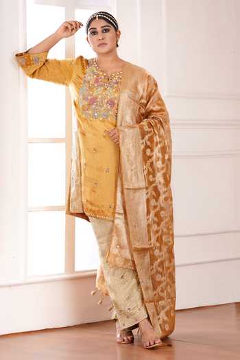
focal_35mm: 105
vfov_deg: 19.5
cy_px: 180
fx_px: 1050
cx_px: 120
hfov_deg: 13.0
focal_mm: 105
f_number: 10
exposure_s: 1/125
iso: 200
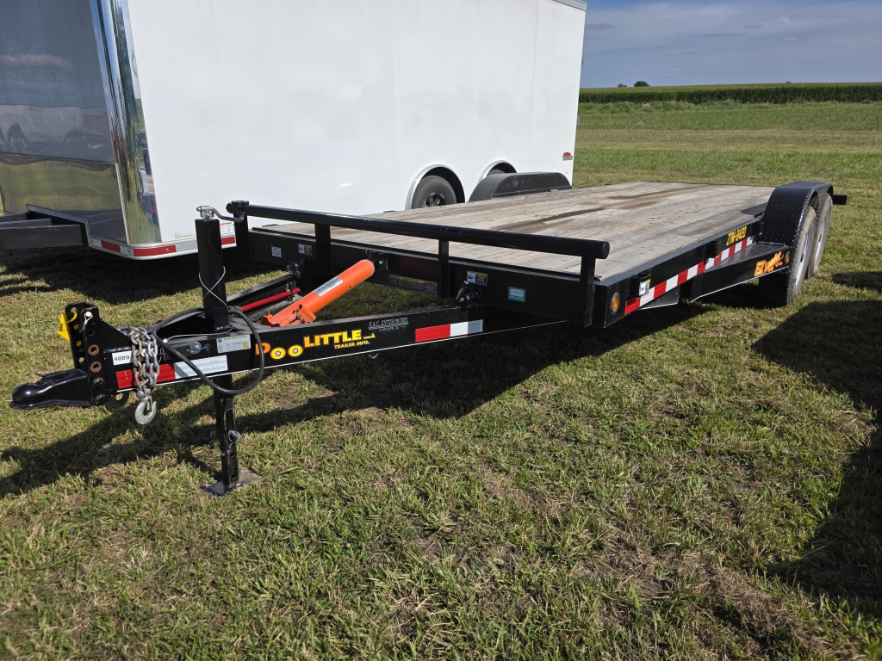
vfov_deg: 58.9
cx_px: 441
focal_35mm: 23
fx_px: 586
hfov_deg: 73.9
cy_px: 330
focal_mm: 6.3
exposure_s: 1/7944
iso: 64
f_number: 1.7
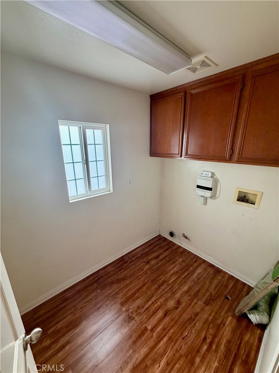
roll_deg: -0.3
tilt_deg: -16.6
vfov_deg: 102.1
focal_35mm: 14
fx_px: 150
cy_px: 186
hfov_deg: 85.7
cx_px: 140
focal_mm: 2.22
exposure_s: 1/120
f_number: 2.2
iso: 200
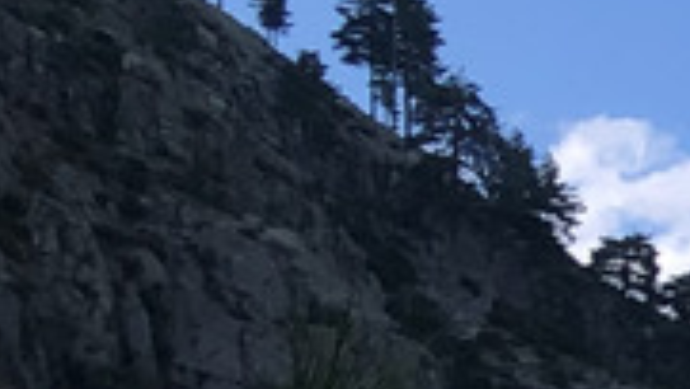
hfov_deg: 8.5
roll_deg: +0.0
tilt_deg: -3.0
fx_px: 3697
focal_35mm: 202
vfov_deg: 5.4
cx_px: 2215
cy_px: 1430
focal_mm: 4
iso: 20
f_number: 1.8
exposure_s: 1/1116
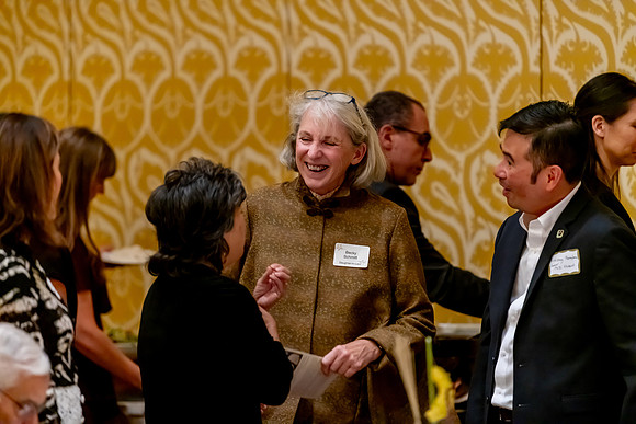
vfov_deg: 6.9
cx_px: 318
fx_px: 3534
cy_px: 212
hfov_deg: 10.3
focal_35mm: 200
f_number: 2.8
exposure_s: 1/250
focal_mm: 200
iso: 6400
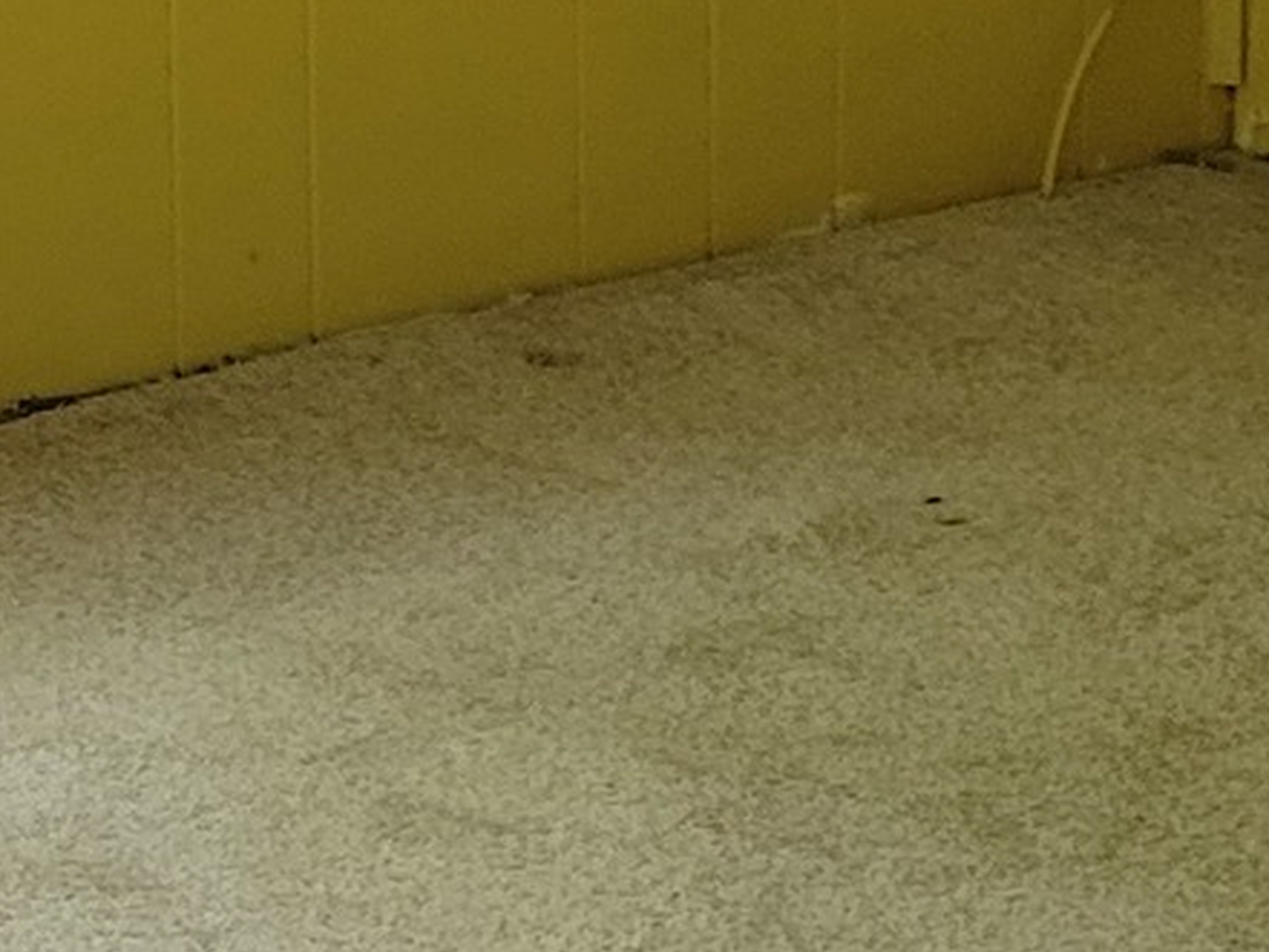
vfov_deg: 8.1
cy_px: -426
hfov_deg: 10.9
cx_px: 273
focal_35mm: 181
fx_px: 6637
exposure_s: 1/40
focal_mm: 5.4
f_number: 1.8
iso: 250
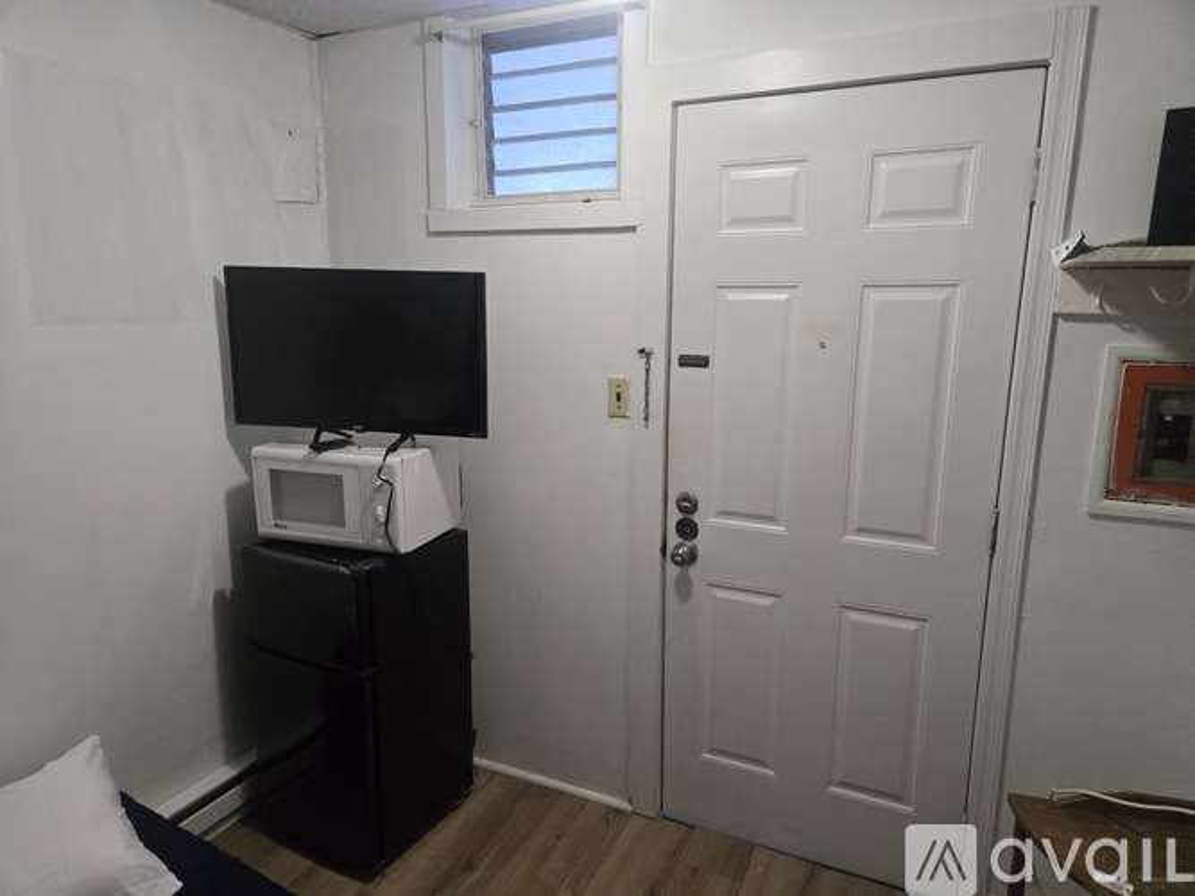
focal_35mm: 23
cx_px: 598
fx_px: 794
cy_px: 448
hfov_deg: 73.9
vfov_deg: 58.9
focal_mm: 5.4
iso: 1000
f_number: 1.8
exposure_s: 1/120
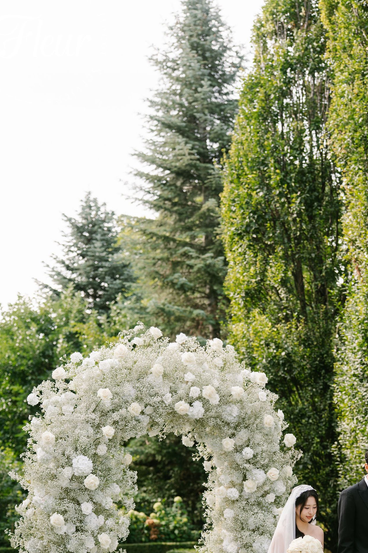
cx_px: 258
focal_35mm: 72
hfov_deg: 18.8
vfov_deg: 27.7
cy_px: 404
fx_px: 1104
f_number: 2
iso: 100
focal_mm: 45
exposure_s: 1/500
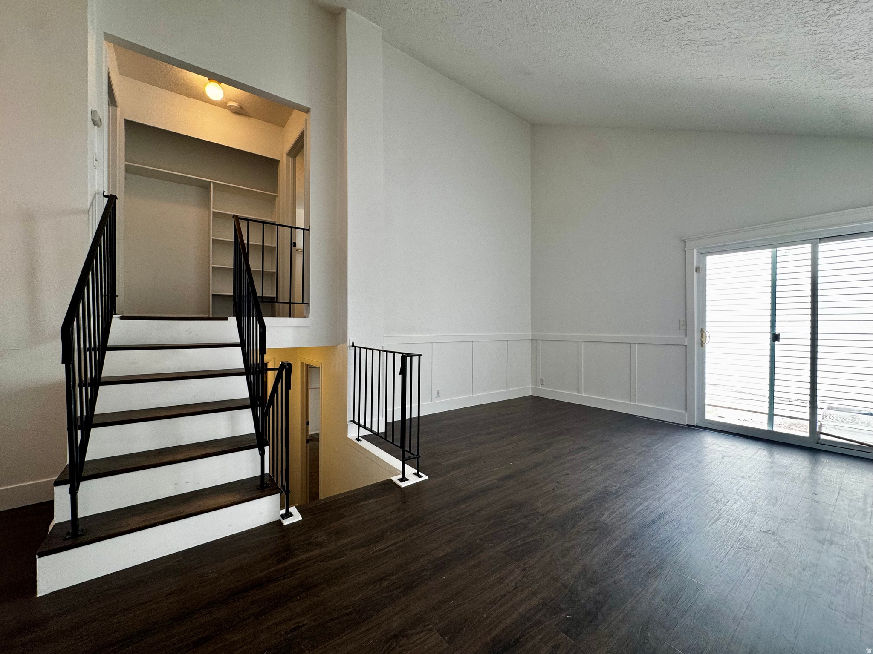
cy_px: 327
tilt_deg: -0.8
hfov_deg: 102.1
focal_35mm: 14
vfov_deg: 85.7
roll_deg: -0.3
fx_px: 353
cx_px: 436
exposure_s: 1/120
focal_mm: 2.22
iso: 125
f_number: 2.2
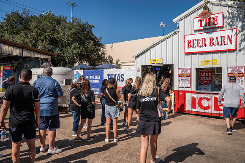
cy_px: 82
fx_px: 163
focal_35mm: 24
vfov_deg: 53.2
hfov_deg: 73.7
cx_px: 122
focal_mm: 24
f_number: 4.5
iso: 100
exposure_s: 1/1600
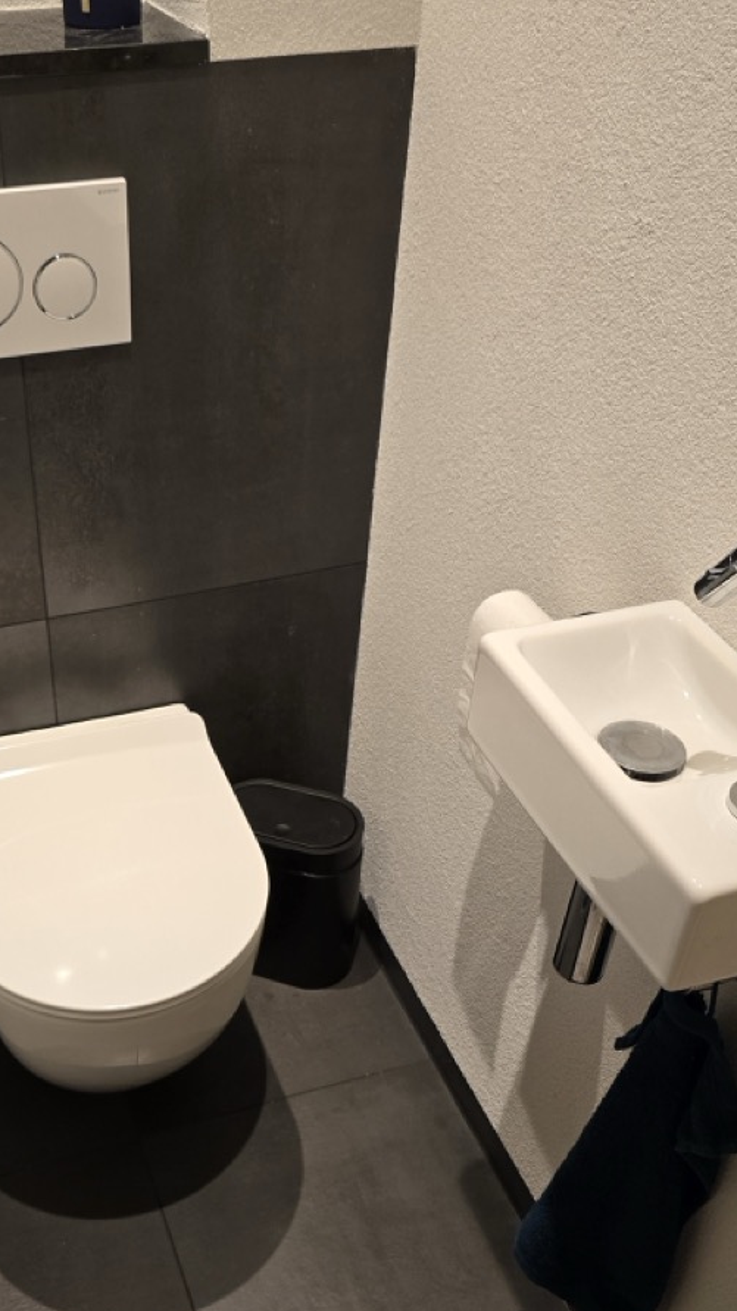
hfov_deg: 32.3
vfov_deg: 55.0
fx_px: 1251
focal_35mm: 36
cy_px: 762
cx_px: 199
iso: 250
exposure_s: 1/100
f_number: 1.7
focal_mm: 6.3
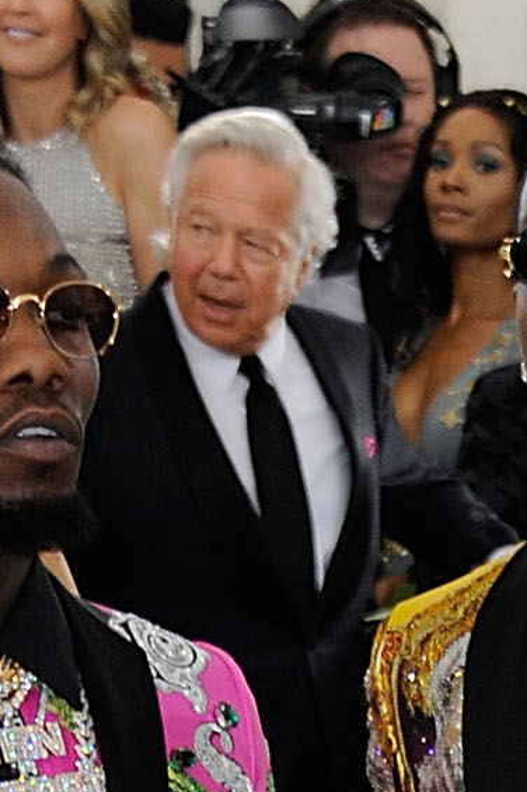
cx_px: 894
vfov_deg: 6.8
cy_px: 1524
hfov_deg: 4.7
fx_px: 6419
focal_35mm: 292
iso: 1250
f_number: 4.5
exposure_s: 1/200
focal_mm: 55
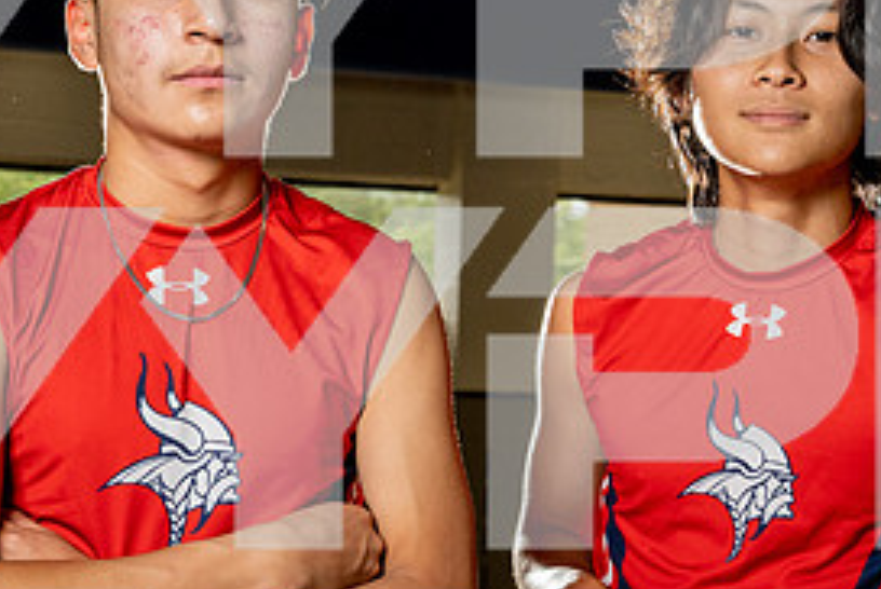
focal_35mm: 98
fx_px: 2401
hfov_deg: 20.8
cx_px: 424
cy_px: 380
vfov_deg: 14.0
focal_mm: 46
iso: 800
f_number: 6.3
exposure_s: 1/250
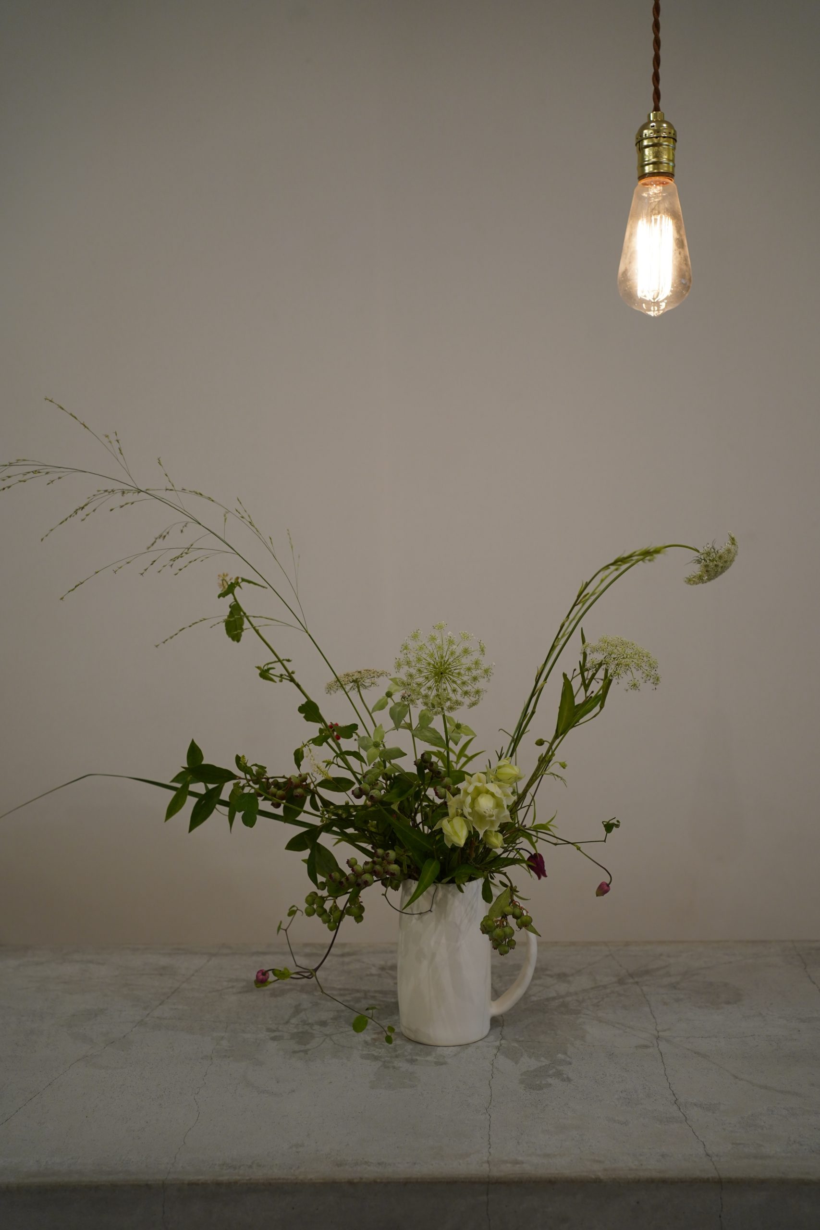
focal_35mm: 35
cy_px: 615
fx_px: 1196
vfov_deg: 54.4
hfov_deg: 37.9
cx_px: 410
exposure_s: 1/40
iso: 400
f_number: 4.5
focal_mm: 35
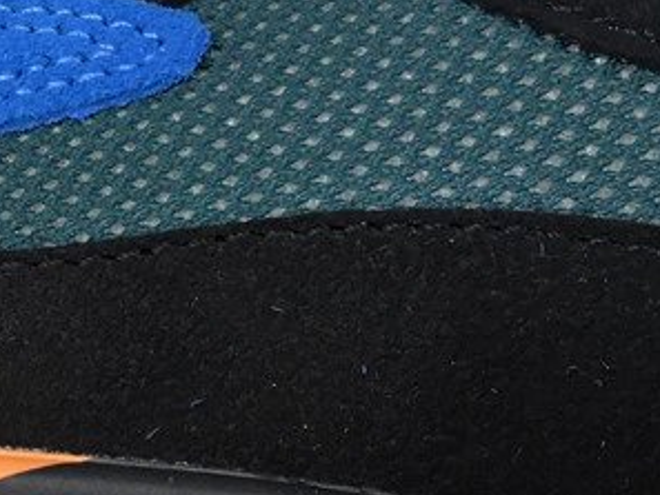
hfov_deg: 20.3
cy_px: 250
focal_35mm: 94
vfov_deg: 15.7
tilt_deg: -35.6
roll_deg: -1.6
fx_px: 1793
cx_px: 33
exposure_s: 1/100
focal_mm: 3.3
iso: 25
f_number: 2.4
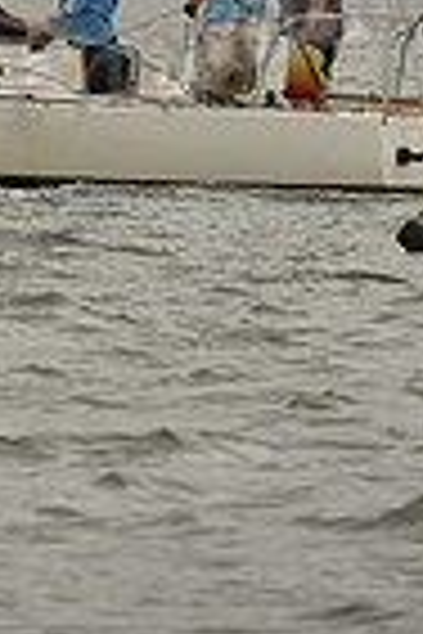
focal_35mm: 820
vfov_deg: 2.5
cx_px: -232
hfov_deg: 1.7
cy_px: -612
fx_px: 14451
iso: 400
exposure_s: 1/1250
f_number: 6.3
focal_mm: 200
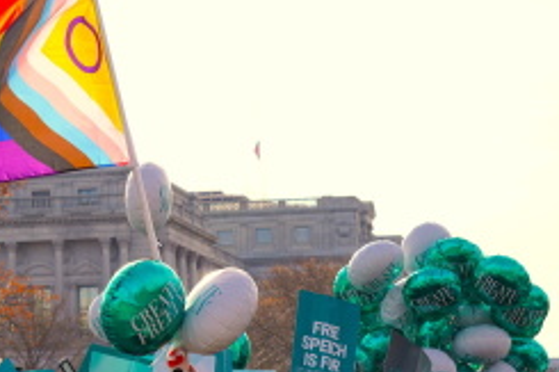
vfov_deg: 10.1
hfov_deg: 15.2
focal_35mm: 135
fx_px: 2092
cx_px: 183
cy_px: 294
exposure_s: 1/320
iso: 100
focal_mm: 55
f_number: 6.3
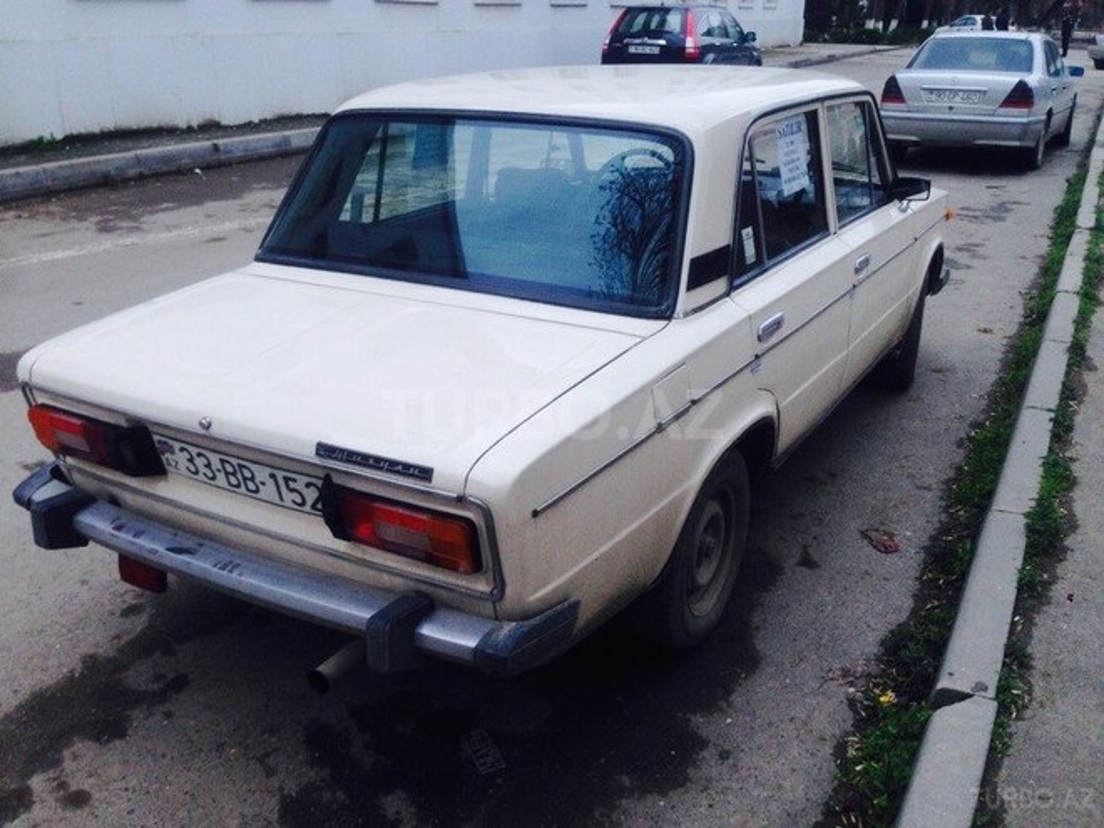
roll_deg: -4.2
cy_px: 414
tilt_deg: -21.6
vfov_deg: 42.9
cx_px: 552
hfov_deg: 55.4
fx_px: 1052
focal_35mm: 33
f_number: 2.4
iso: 64
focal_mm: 4.12
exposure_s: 1/60
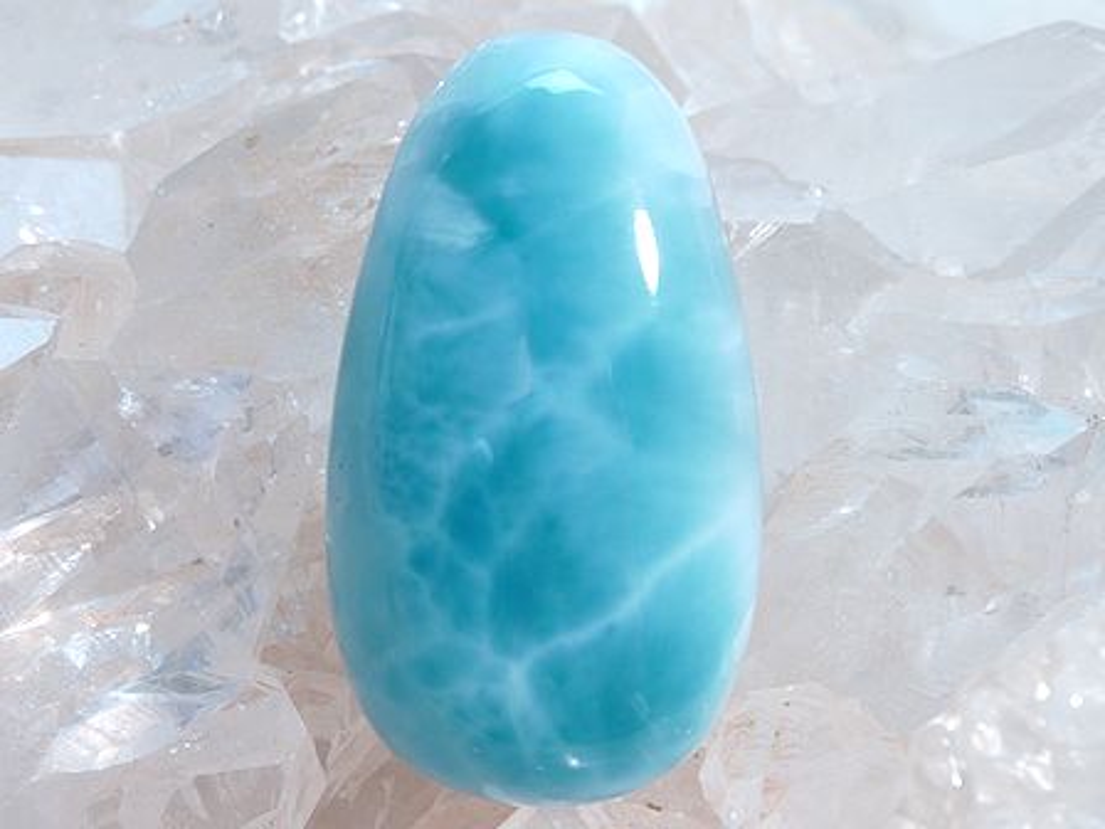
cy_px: 414
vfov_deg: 14.0
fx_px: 3384
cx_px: 552
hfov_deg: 18.5
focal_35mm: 106
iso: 80
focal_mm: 9.7
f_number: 3.9
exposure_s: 1/40
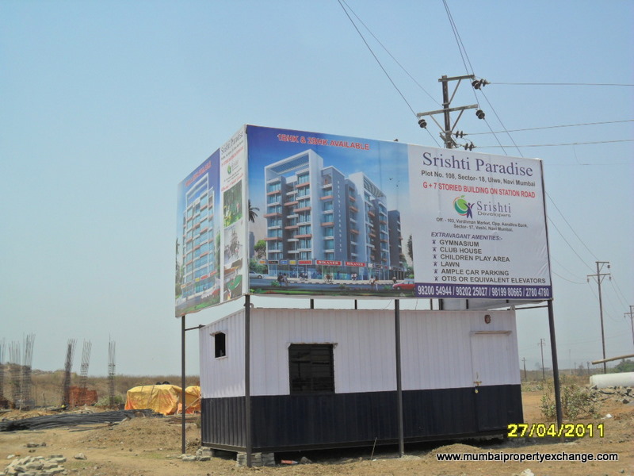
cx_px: 317
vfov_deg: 32.9
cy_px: 238
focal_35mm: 44
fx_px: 806
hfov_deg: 42.9
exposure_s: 1/750
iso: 100
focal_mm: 7.8
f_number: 4.5
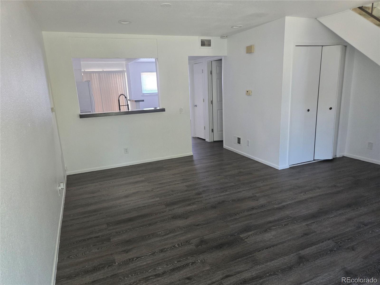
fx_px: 252
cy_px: 142
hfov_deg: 73.9
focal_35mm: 23
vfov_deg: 58.9
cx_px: 190
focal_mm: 5.4
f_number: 1.8
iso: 400
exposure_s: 1/120
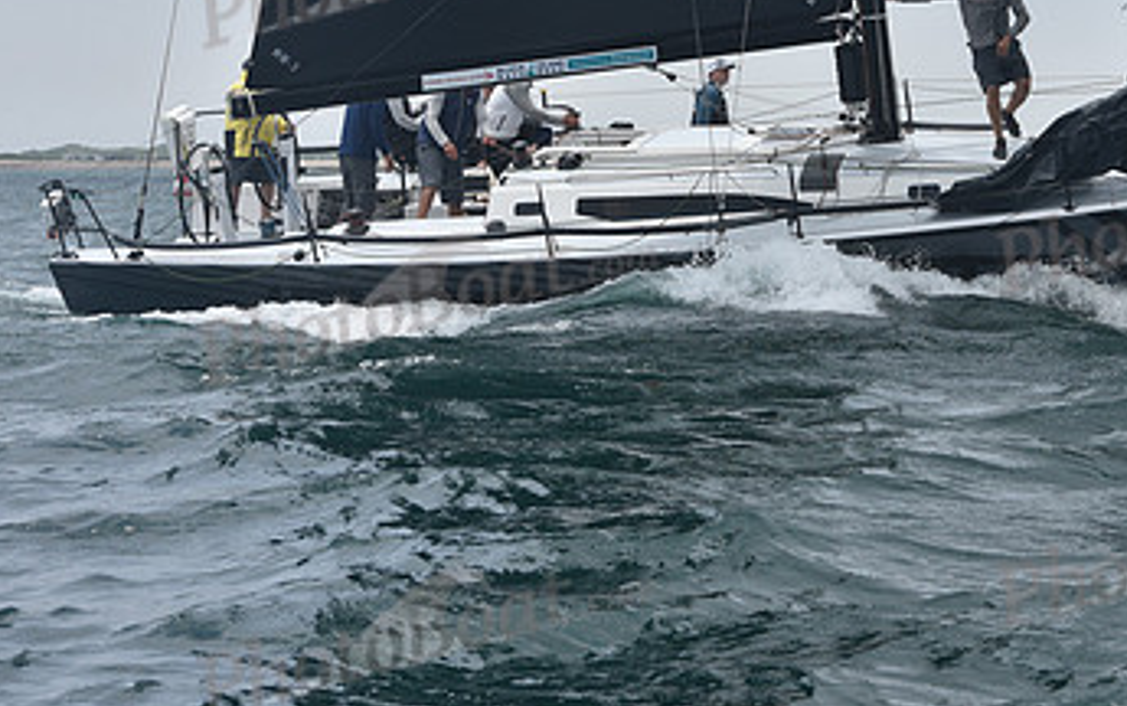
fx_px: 3688
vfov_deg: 10.9
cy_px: 87
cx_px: 830
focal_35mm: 120
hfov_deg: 17.3
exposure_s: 1/800
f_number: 10
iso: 250
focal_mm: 70
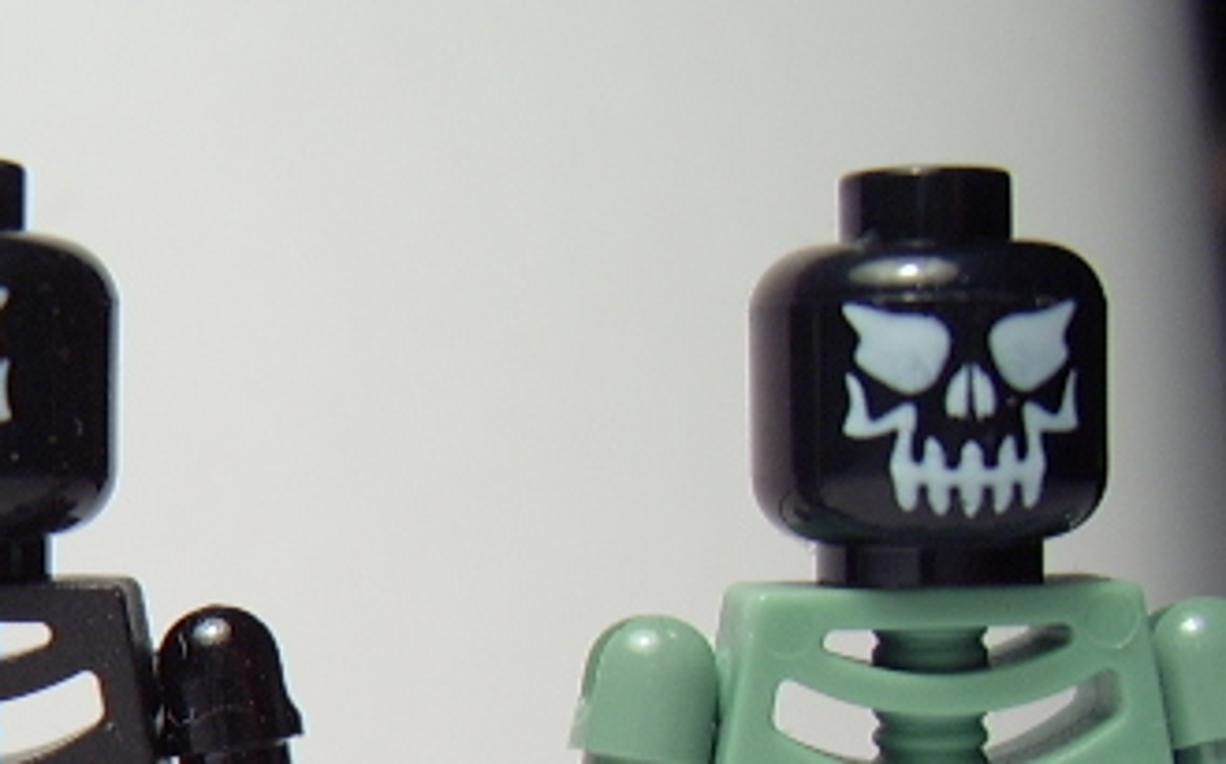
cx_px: 496
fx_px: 2137
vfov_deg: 19.5
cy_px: 805
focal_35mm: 64
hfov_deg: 31.9
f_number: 2.7
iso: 100
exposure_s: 1/36
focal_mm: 8.13
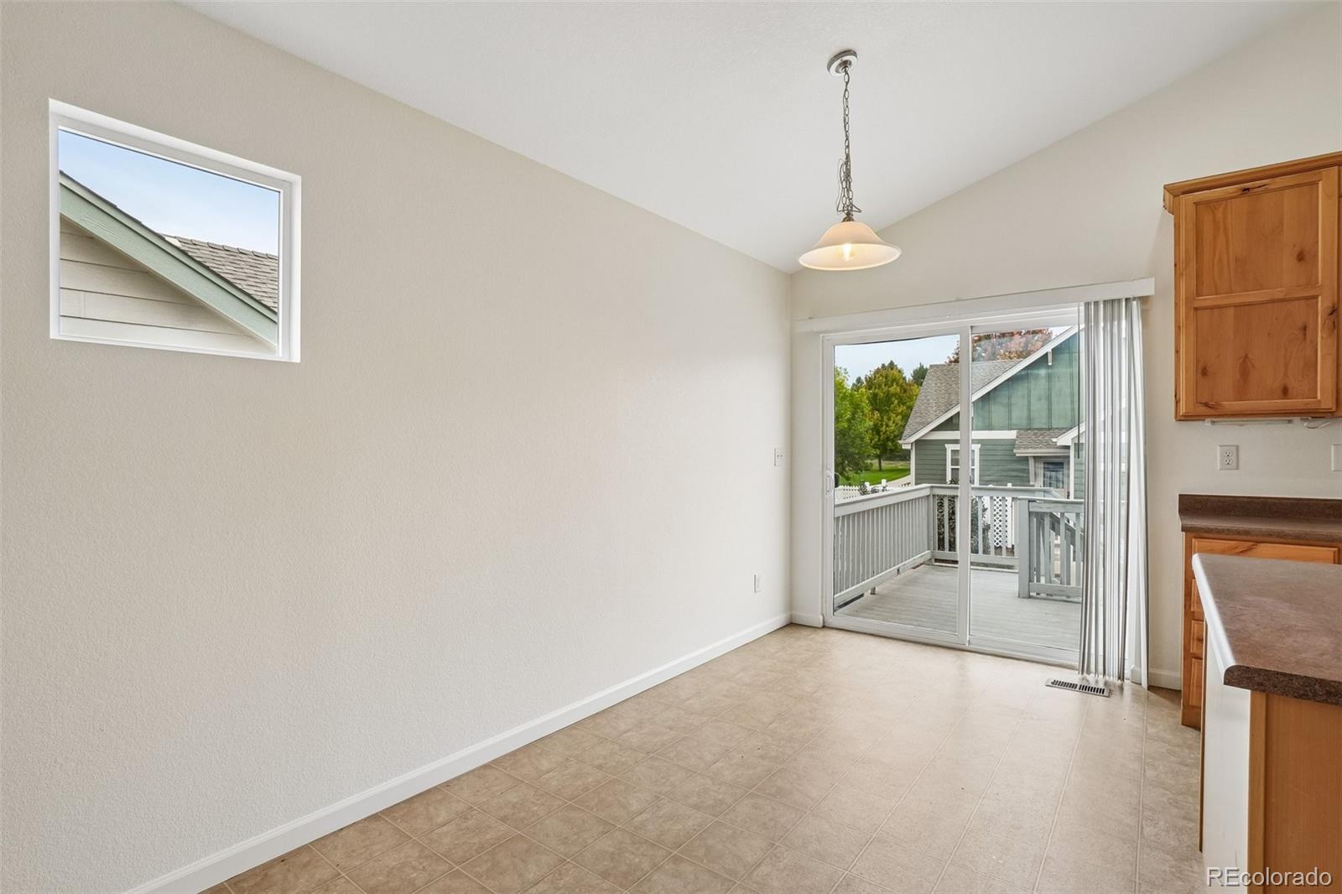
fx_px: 615
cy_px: 447
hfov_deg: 95.0
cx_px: 671
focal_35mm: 16
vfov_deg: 72.0
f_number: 8
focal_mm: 11
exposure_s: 1/100
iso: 400
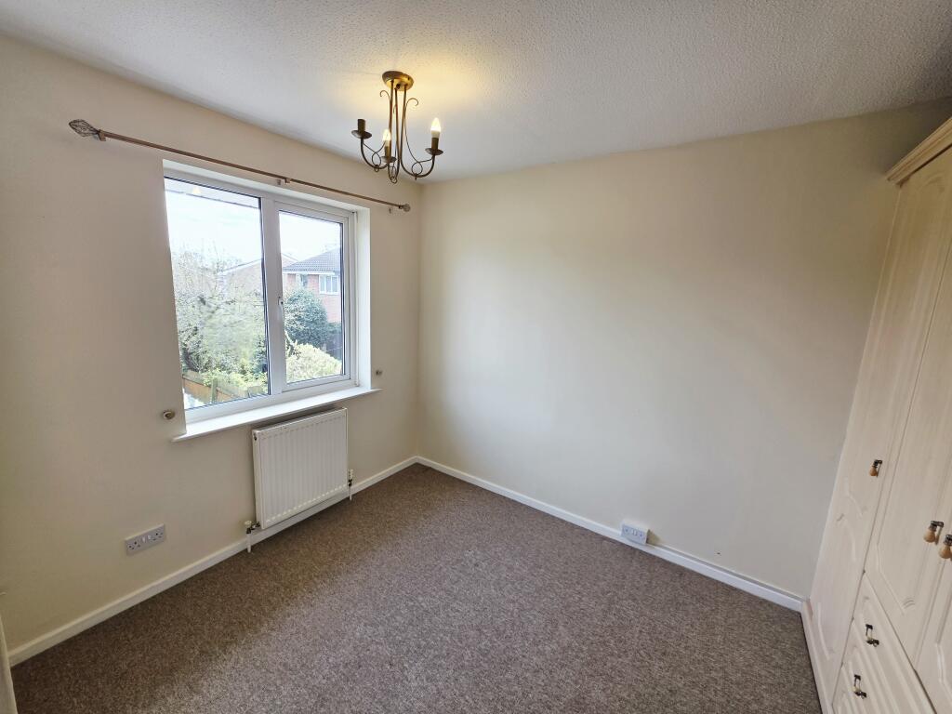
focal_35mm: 13
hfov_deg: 106.2
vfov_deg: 89.9
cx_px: 476
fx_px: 358
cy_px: 357
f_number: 1.9
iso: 32
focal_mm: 2.2
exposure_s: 1/101
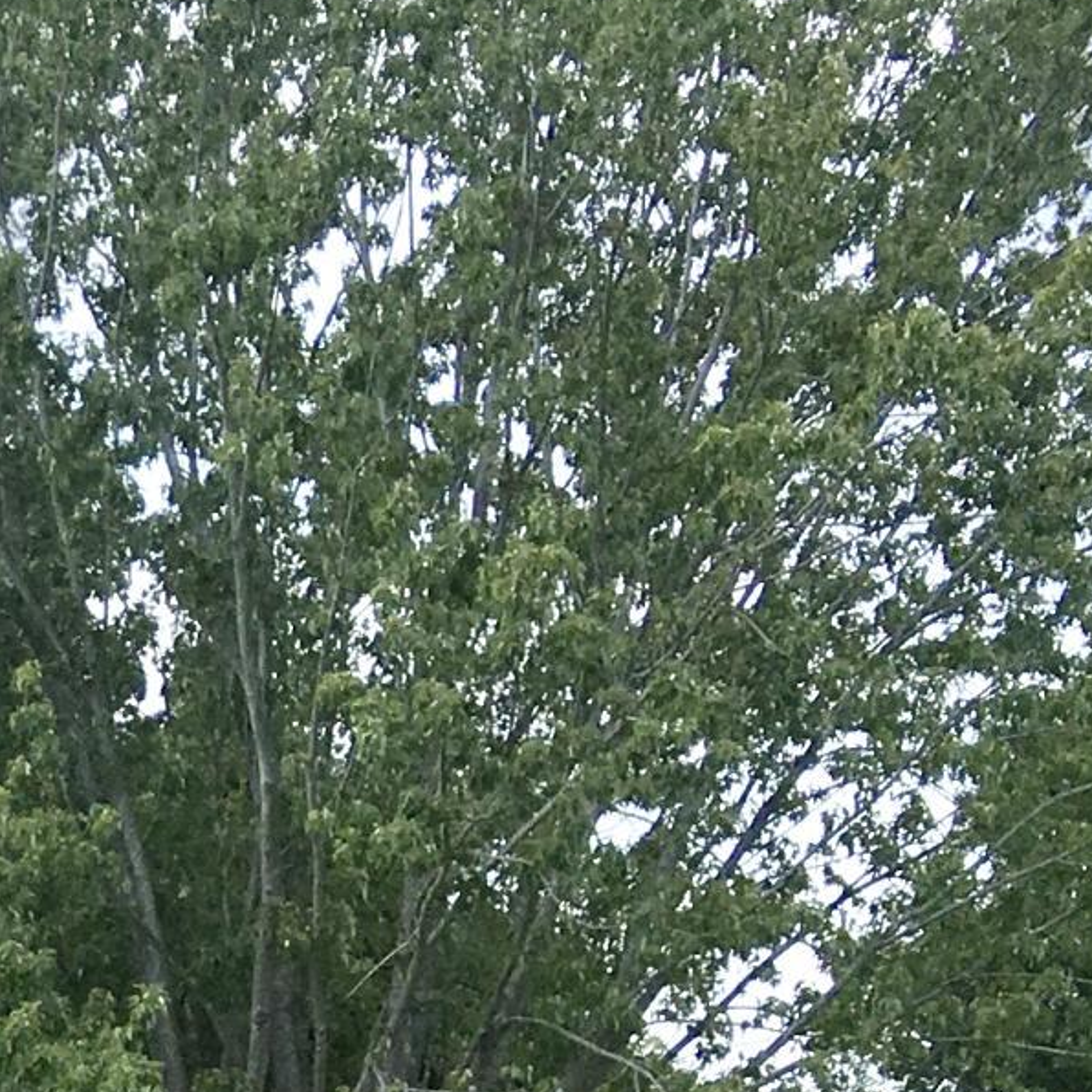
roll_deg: +1.0
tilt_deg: -7.9
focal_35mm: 129
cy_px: 2004
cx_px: -1358
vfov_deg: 12.3
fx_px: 4604
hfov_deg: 11.6
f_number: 2.2
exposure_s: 1/1148
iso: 25
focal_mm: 4.15
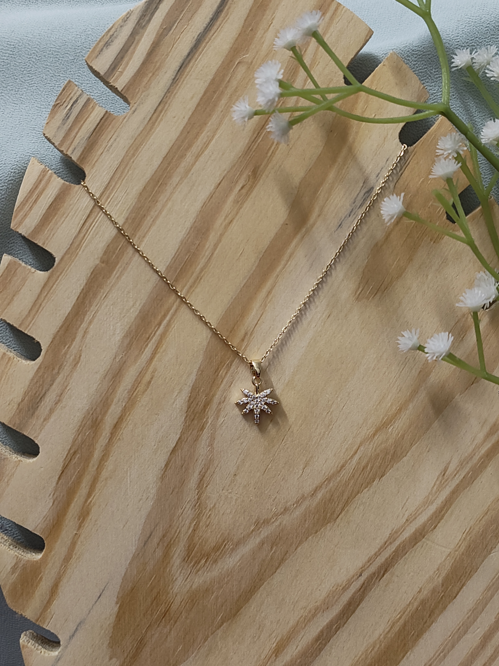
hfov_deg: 29.1
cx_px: 250
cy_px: 333
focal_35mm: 50
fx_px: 961
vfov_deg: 38.2
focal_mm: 5.56
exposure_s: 1/33.3
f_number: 1.88
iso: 1115
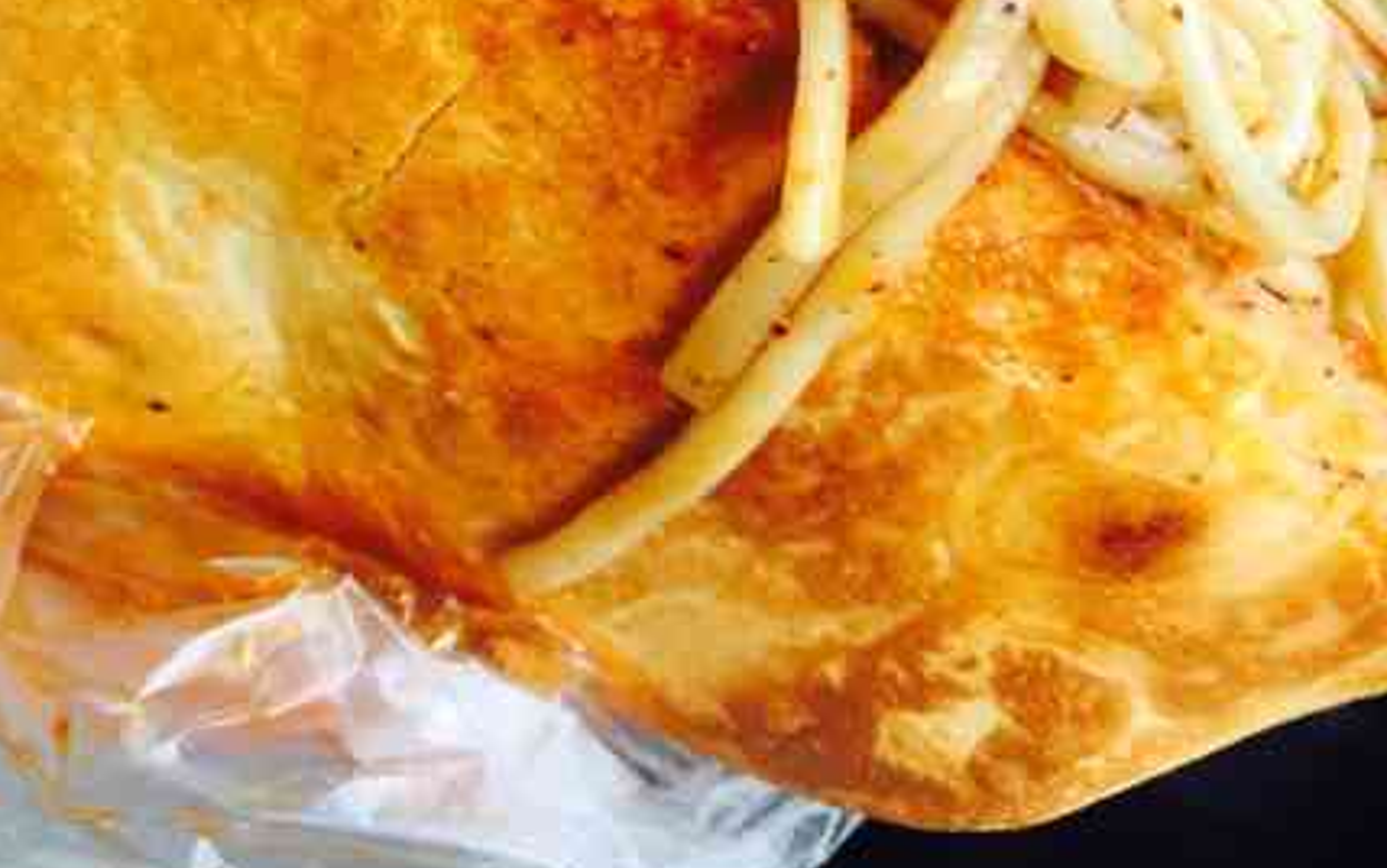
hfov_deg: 30.2
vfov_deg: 18.6
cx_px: 399
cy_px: -118
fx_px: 2534
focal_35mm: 67
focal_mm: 4.15
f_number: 2.2
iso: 40
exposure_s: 1/33
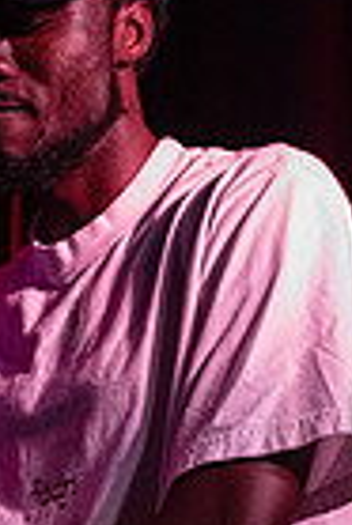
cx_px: 74
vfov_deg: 13.1
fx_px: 2268
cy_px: 521
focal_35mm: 155
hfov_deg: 8.9
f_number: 3.5
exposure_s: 1/250
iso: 12800
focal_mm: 48
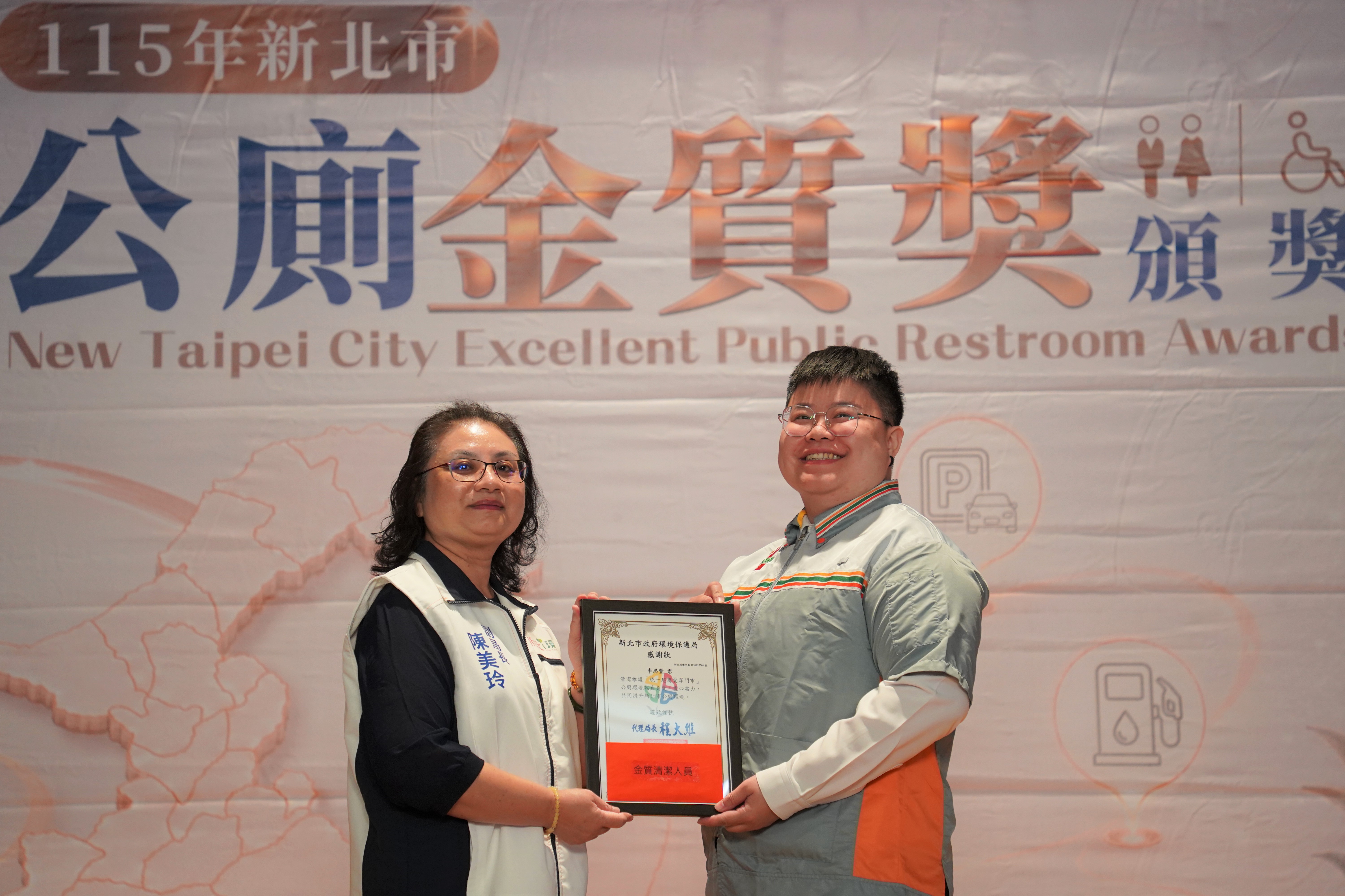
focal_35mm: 124
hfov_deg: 16.5
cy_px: 448
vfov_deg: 11.1
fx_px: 4632
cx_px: 672
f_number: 5
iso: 2000
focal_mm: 124
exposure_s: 1/160
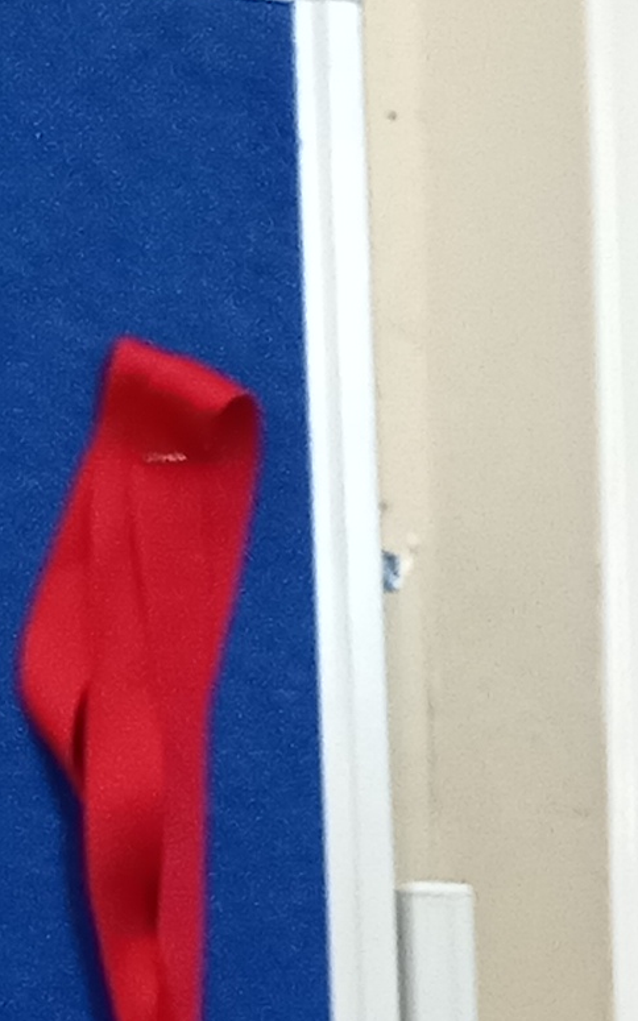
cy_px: 2087
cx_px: 2635
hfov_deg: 5.3
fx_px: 5957
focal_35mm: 214
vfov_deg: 9.2
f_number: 1.9
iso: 729
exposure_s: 1/50
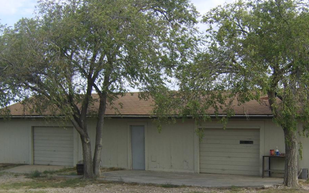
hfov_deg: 35.5
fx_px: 480
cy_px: 149
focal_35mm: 57
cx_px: 195
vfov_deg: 22.5
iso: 71
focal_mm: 9.86
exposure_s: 1/148
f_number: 5.6
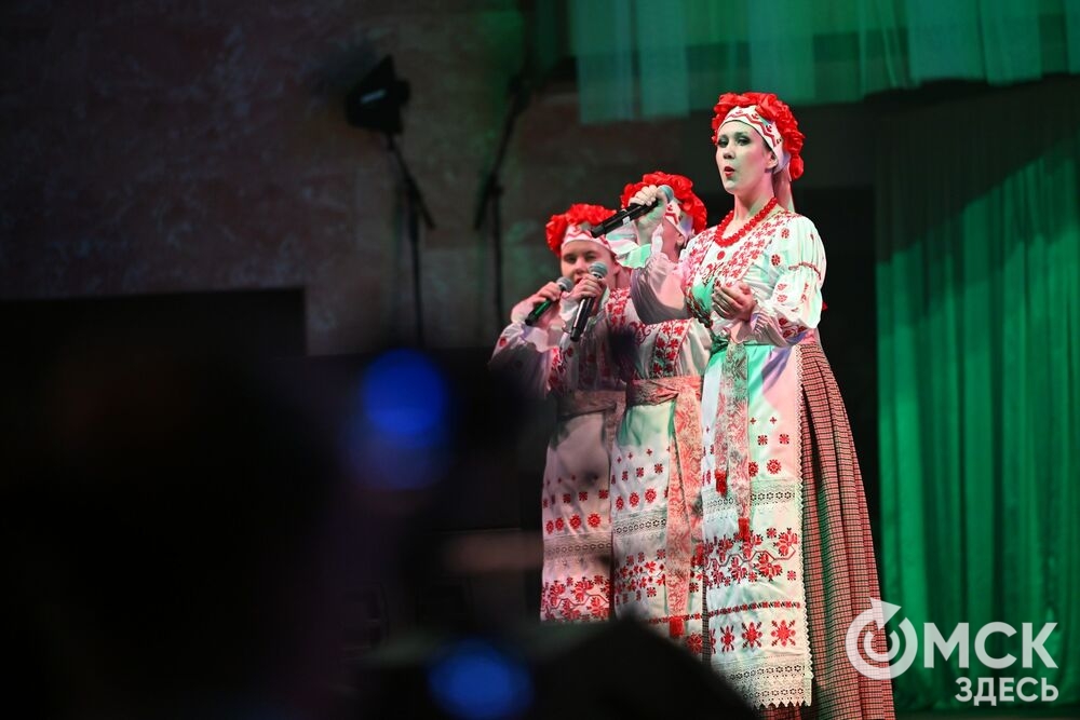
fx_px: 6000
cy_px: 360
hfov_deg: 10.3
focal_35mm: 200
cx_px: 540
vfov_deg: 6.9
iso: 1250
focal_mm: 200
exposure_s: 1/320
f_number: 2.8
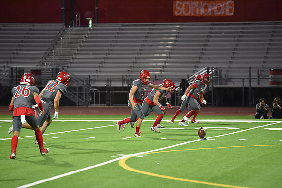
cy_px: 94
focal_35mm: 200
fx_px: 1567
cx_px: 141
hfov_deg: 10.3
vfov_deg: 6.9
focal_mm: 200
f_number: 2.8
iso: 10000
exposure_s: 1/1000
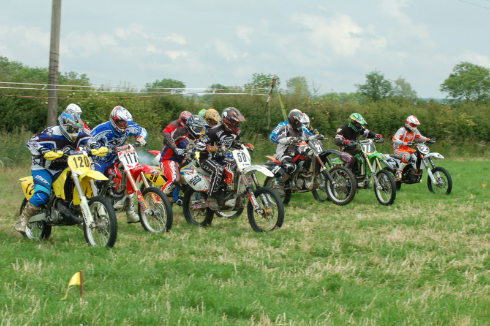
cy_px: 163
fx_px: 1428
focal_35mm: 105
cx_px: 245
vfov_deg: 13.0
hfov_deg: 19.5
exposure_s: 1/250
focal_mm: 70
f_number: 11
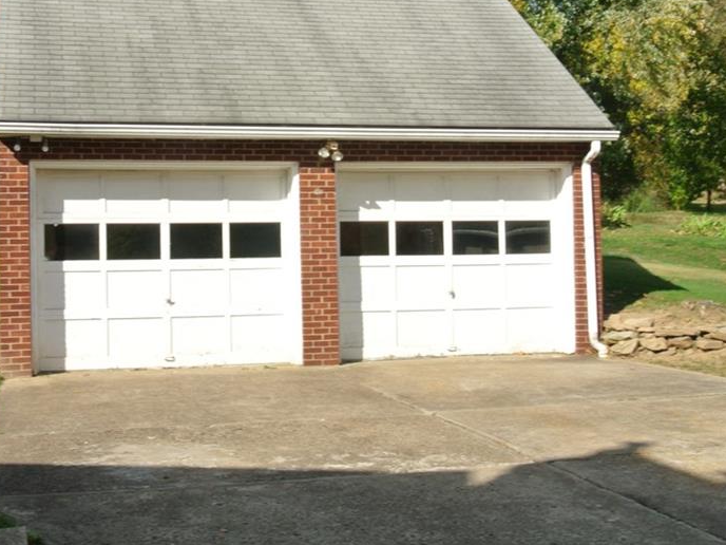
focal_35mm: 53
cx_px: 292
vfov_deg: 27.5
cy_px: 214
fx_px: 1112
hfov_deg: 36.0
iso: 100
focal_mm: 14
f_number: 16
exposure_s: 1/60
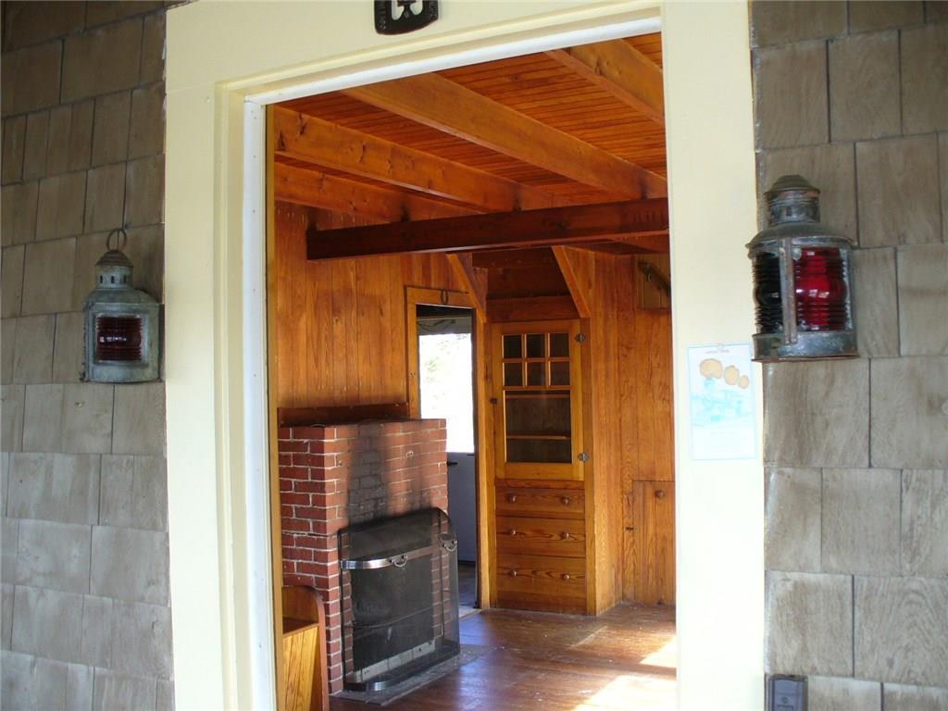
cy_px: 356
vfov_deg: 38.7
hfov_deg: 50.1
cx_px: 474
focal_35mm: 37
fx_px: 1013
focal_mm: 6.1
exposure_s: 1/30
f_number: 2.8
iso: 100
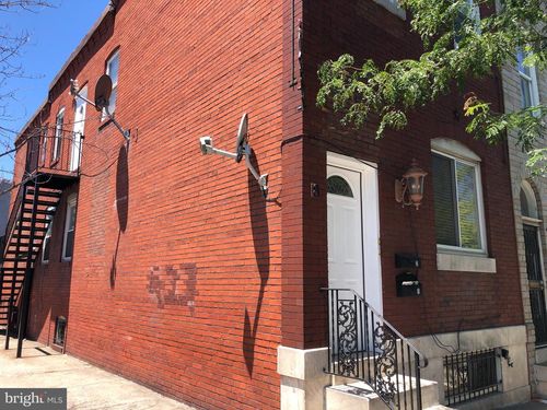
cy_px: 205
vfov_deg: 49.7
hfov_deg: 63.4
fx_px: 442
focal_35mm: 28
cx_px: 274
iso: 20
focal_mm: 3.99
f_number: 1.8
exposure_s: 1/706
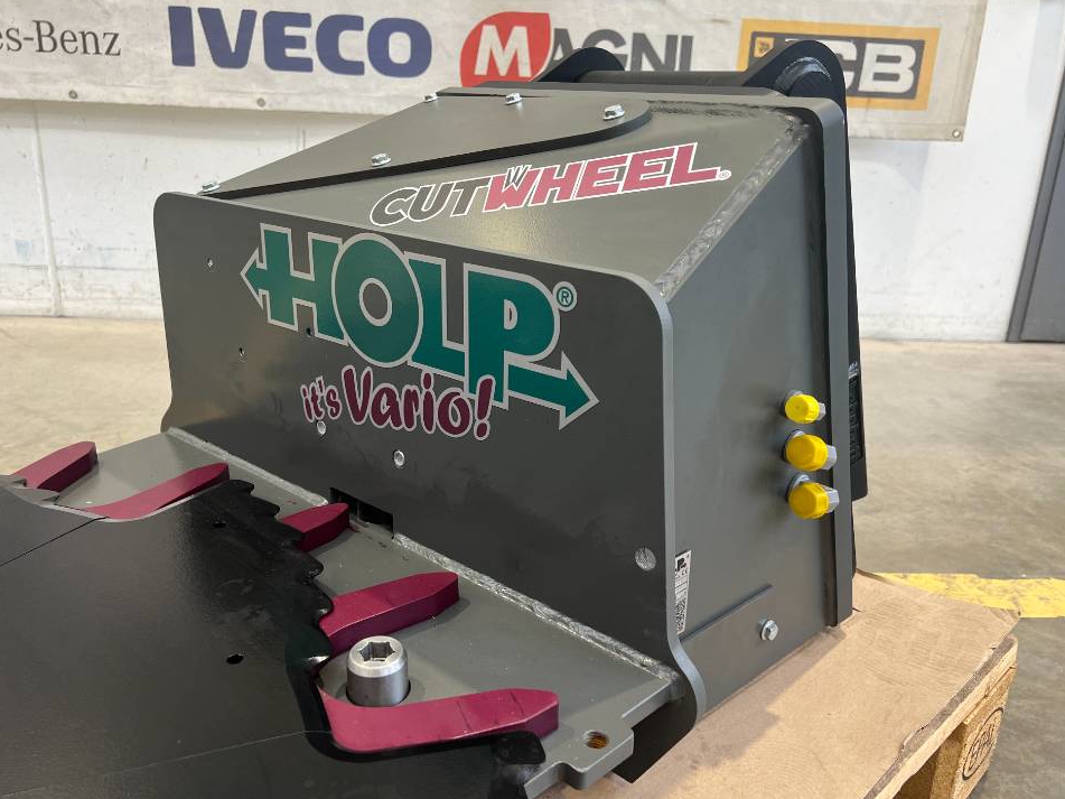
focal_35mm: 28
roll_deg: -2.1
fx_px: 861
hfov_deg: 63.4
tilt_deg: -17.5
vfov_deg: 49.7
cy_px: 389
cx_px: 516
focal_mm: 5.7
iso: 80
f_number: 1.5
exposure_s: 1/121
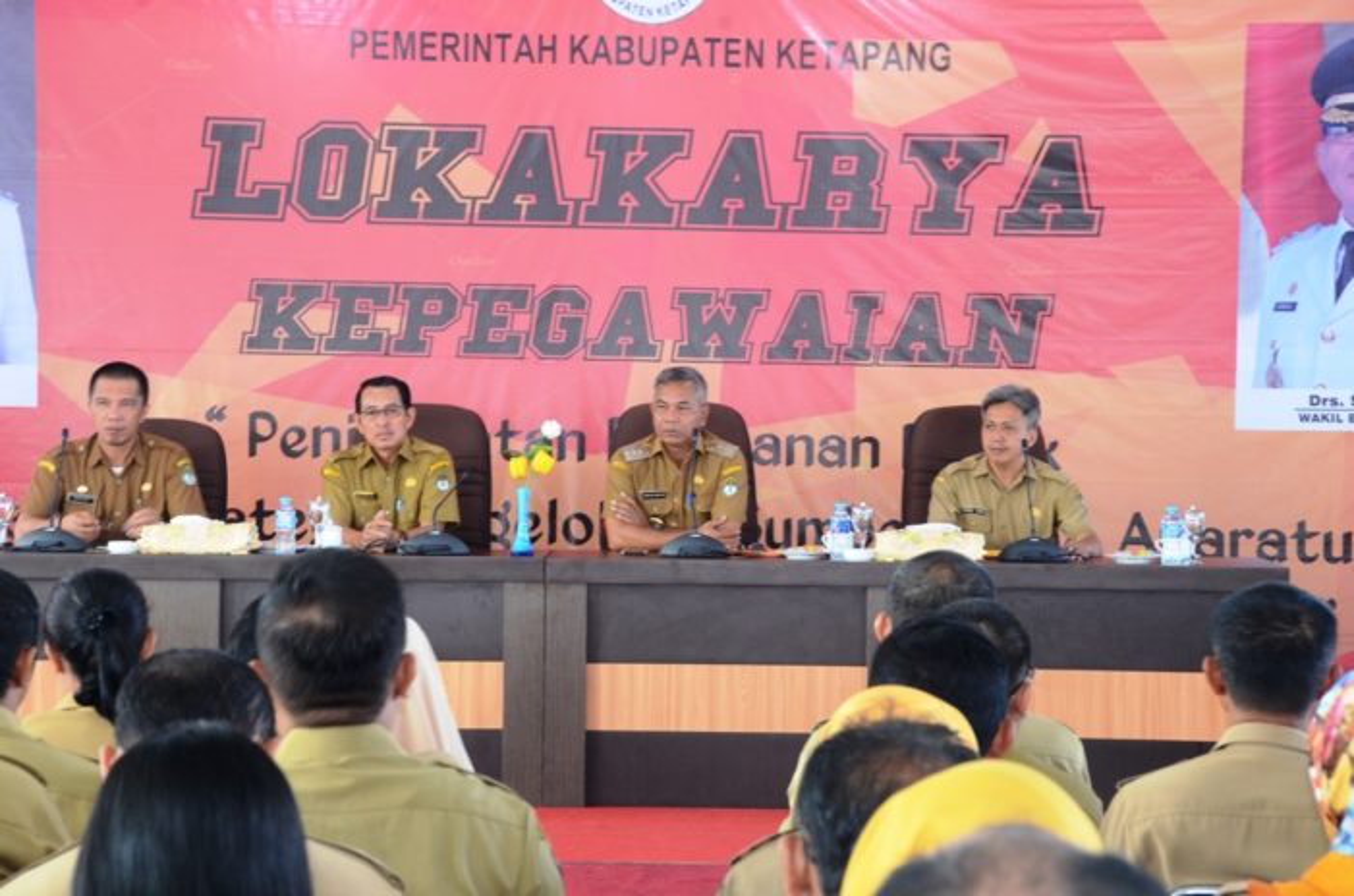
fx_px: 3940
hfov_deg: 19.5
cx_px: 677
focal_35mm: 105
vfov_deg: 13.0
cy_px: 448
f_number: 11
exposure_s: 1/8
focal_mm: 70
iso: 800
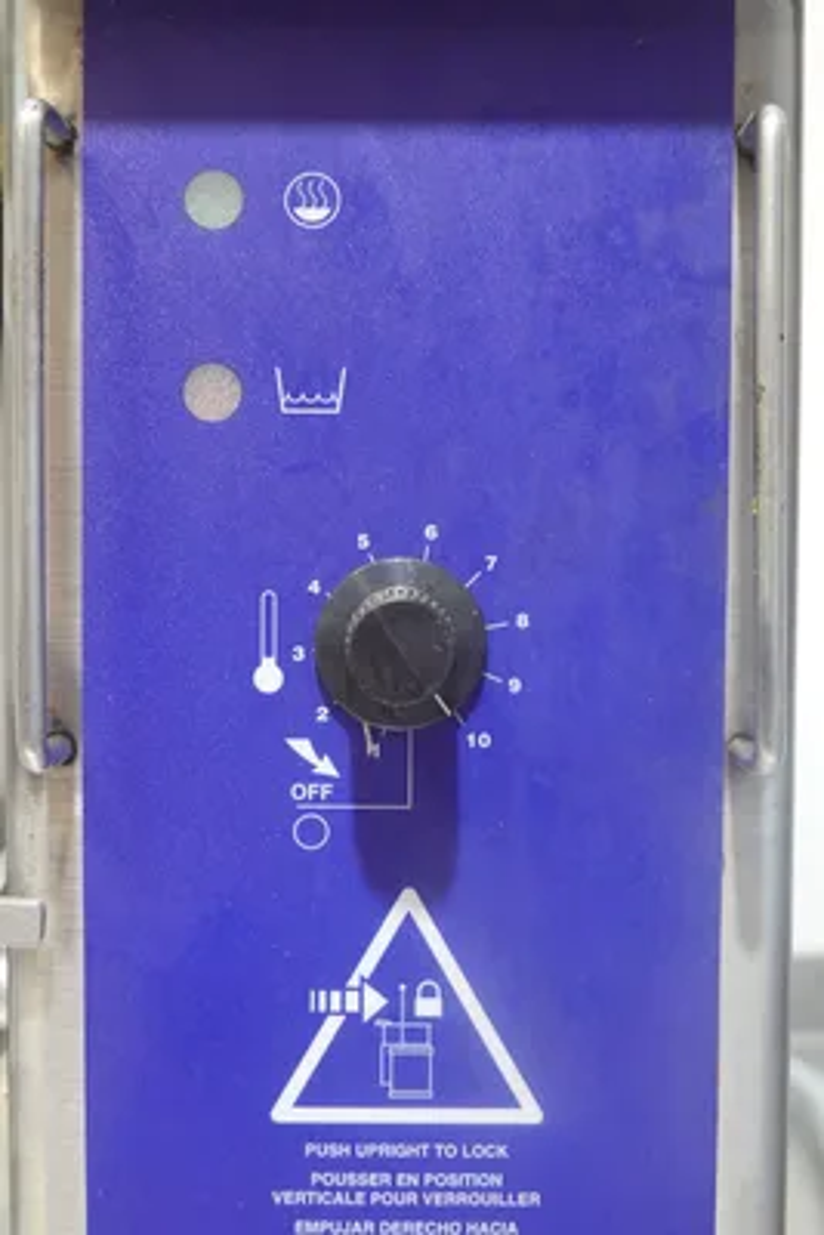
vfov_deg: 42.7
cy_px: 618
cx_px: 412
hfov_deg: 29.3
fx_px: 1578
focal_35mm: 46
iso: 2000
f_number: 4
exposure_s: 1/50
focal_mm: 16.86
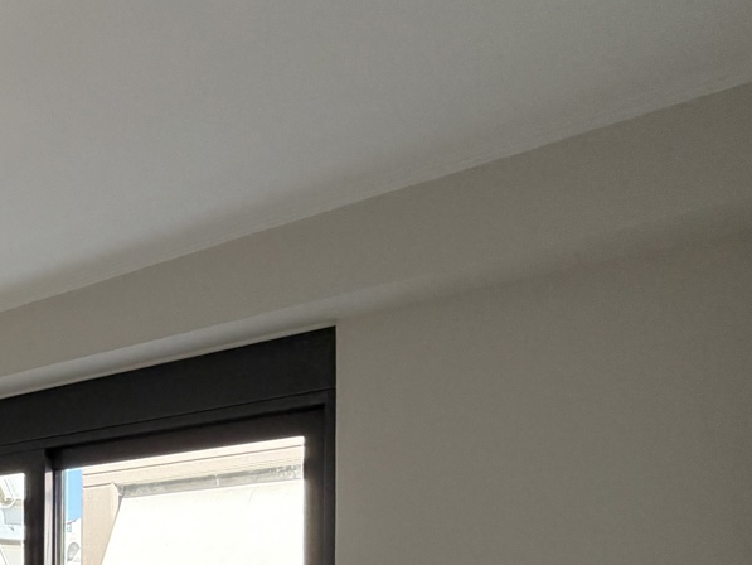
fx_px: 978
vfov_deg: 29.1
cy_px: 624
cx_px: -424
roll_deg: -0.1
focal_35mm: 45
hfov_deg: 26.8
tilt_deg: +0.3
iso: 100
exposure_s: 1/121
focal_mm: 2.22
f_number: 2.2
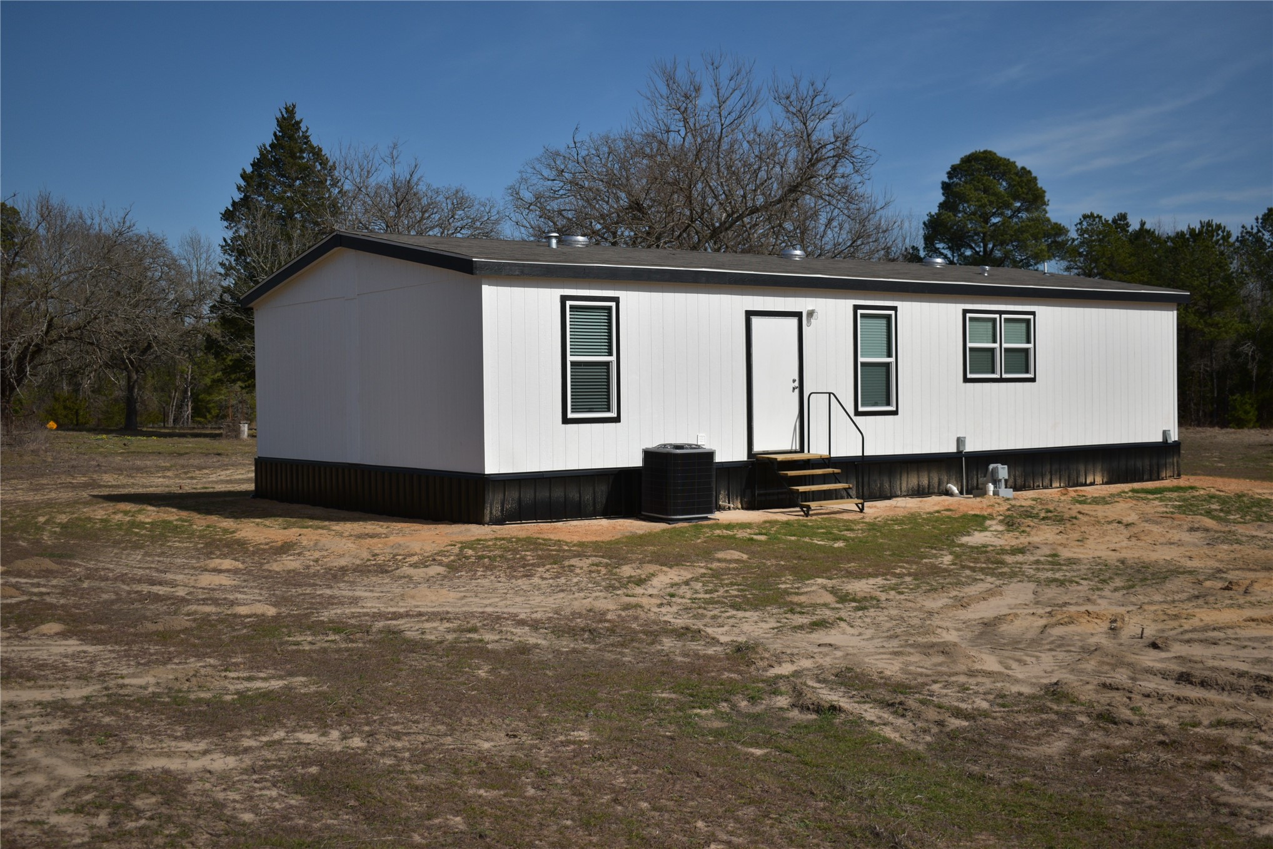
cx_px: 636
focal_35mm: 40
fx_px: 1432
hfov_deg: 47.9
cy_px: 424
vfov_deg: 33.0
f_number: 4
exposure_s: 1/4000
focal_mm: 27
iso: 200
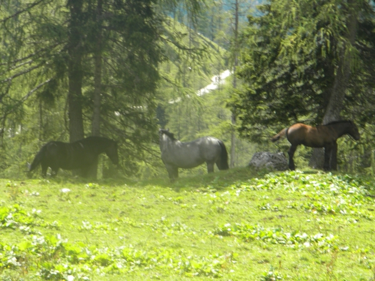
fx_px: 1603
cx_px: 188
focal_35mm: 148
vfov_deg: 10.0
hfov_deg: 13.3
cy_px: 140
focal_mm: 26.8
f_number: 5
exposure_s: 1/163
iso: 80
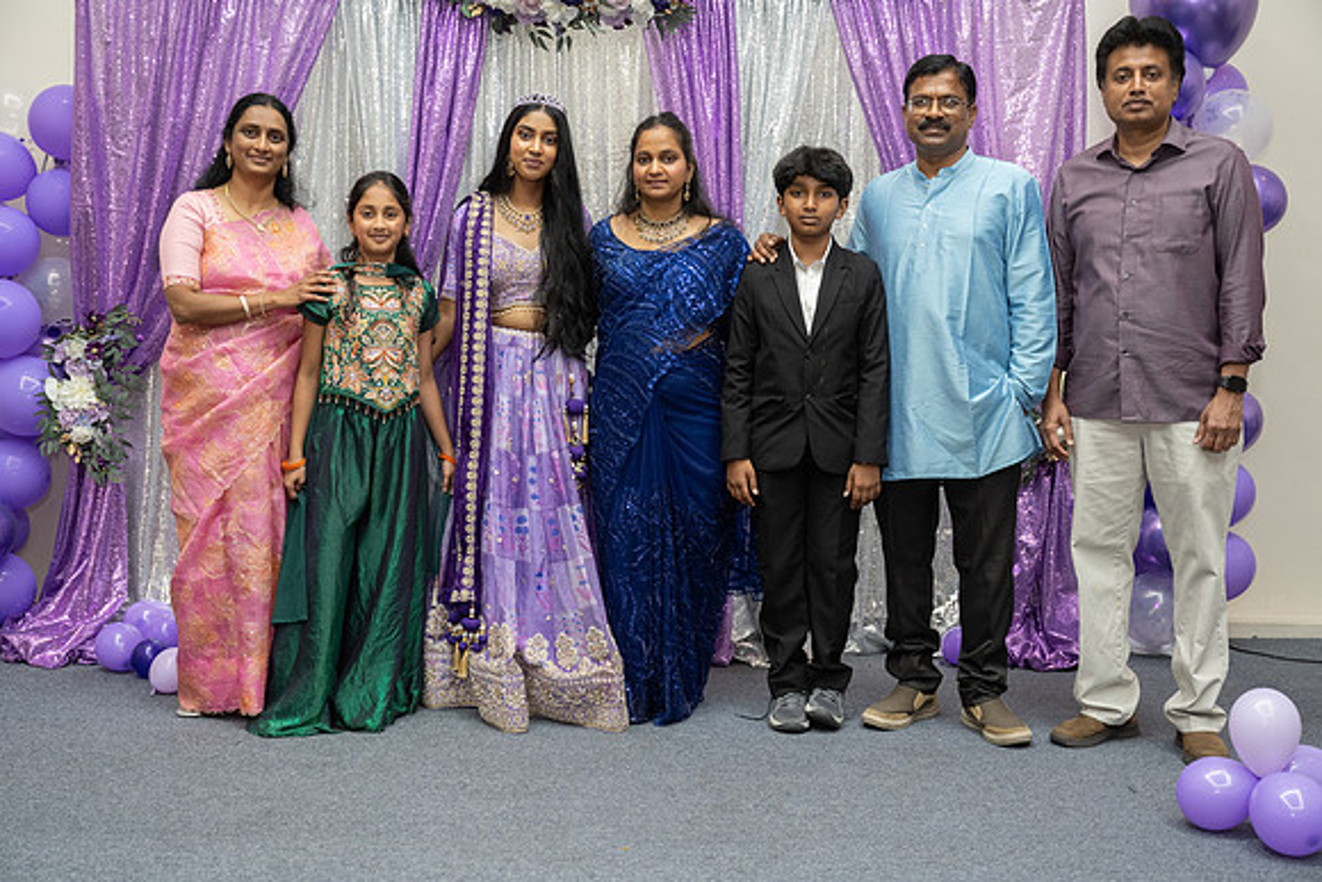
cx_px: 661
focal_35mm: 40
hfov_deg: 48.3
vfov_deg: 33.3
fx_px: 1473
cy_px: 441
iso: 1000
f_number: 3.5
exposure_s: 1/160
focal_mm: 40
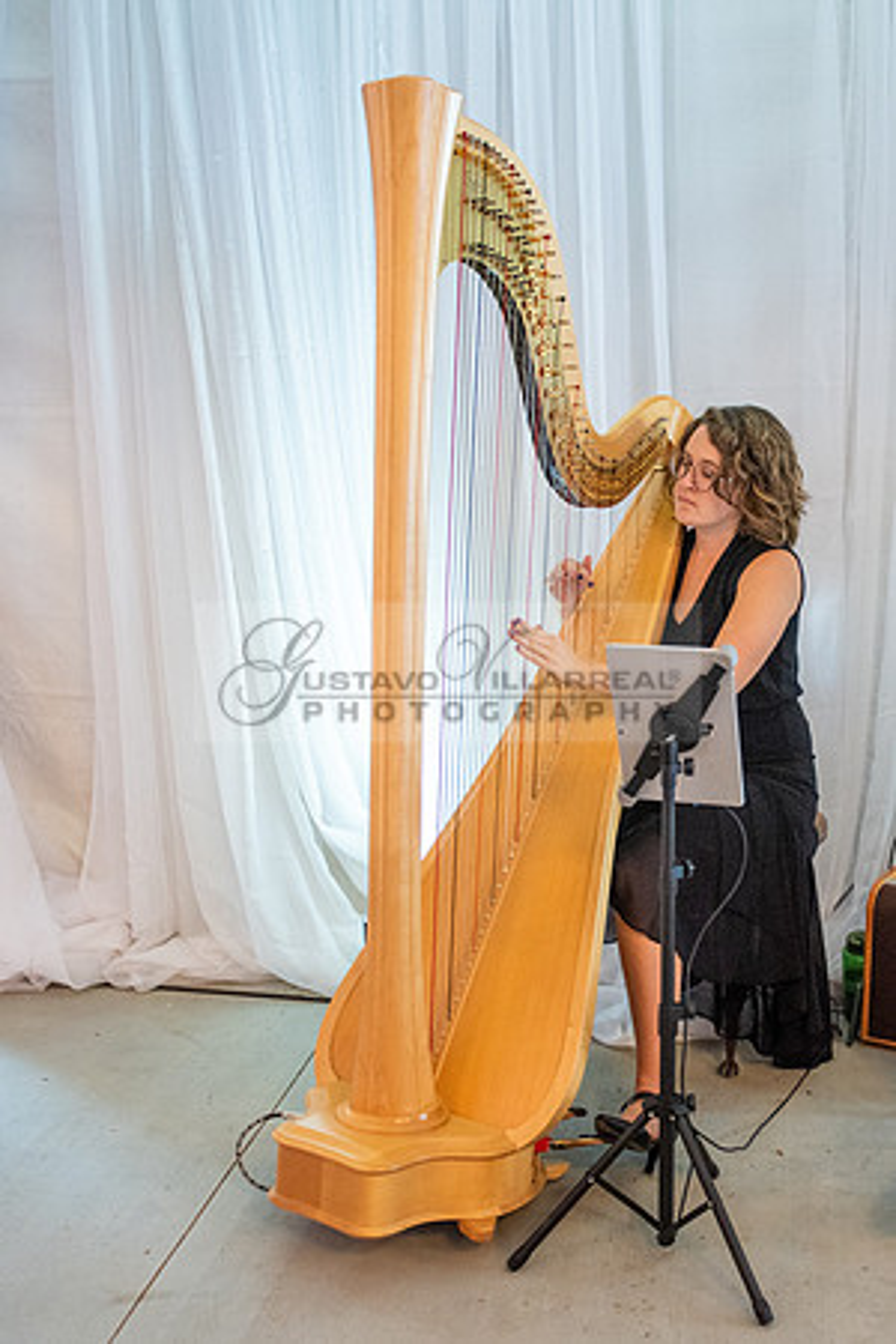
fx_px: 1433
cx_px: 703
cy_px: 700
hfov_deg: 33.8
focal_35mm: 38
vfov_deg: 50.2
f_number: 3.5
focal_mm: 24
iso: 1600
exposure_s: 1/80
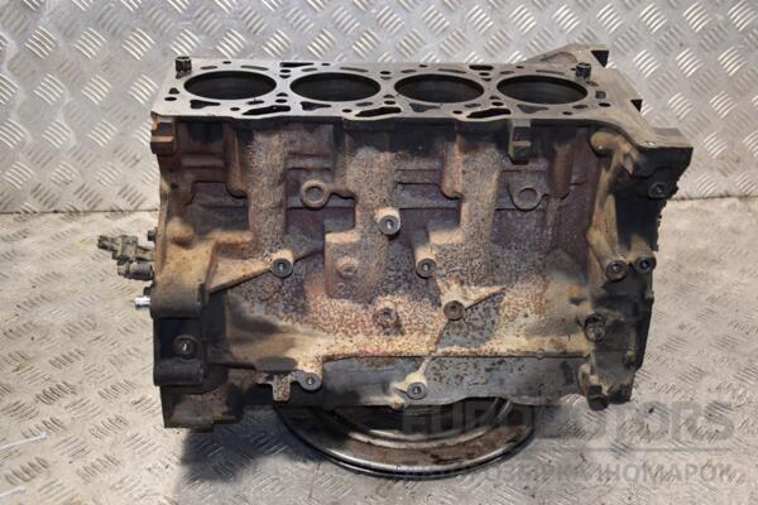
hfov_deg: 41.1
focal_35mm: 48
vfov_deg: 28.1
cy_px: 252
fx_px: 1011
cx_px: 379
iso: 800
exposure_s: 1/125
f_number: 5
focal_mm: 32
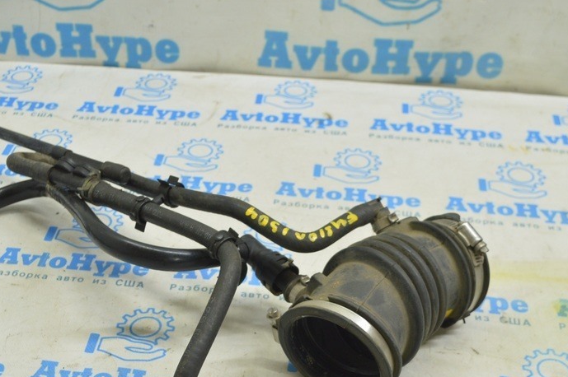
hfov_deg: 34.3
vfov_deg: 23.1
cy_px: 279
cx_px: 198
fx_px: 914
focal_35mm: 58
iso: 400
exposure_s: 1/20
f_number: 5.6
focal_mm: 26
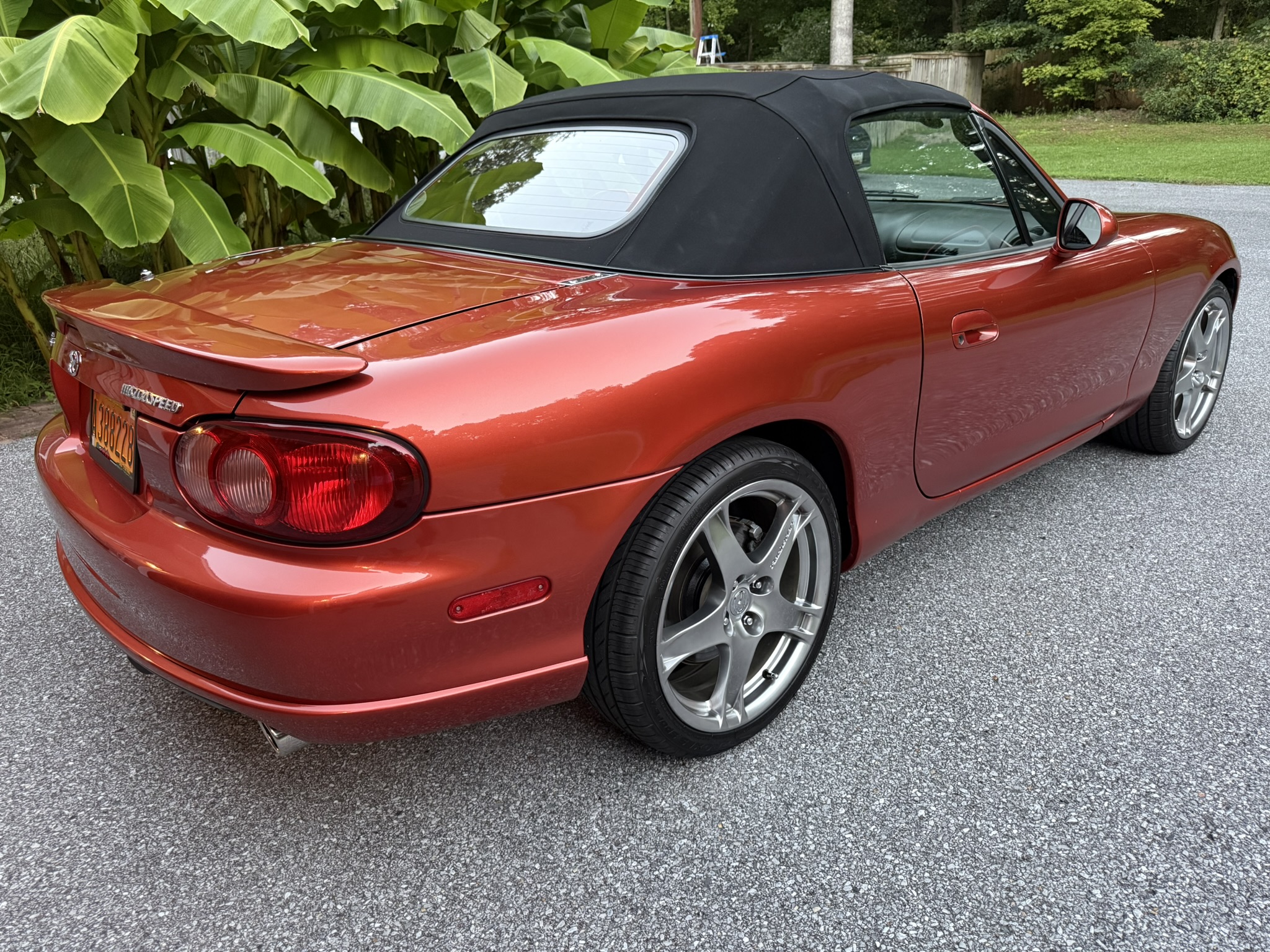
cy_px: 476
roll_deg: +3.8
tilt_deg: -22.0
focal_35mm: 24
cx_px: 635
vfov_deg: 56.8
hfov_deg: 71.6
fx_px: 881
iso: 500
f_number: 1.78
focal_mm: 6.76
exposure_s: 1/60
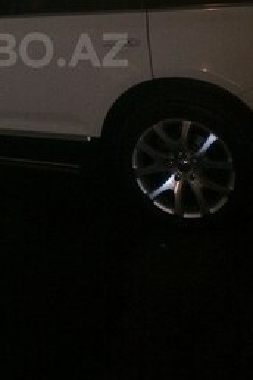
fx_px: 611
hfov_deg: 22.7
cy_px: 50
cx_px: 15
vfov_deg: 33.0
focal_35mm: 58
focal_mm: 4.15
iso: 400
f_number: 2.2
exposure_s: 1/17
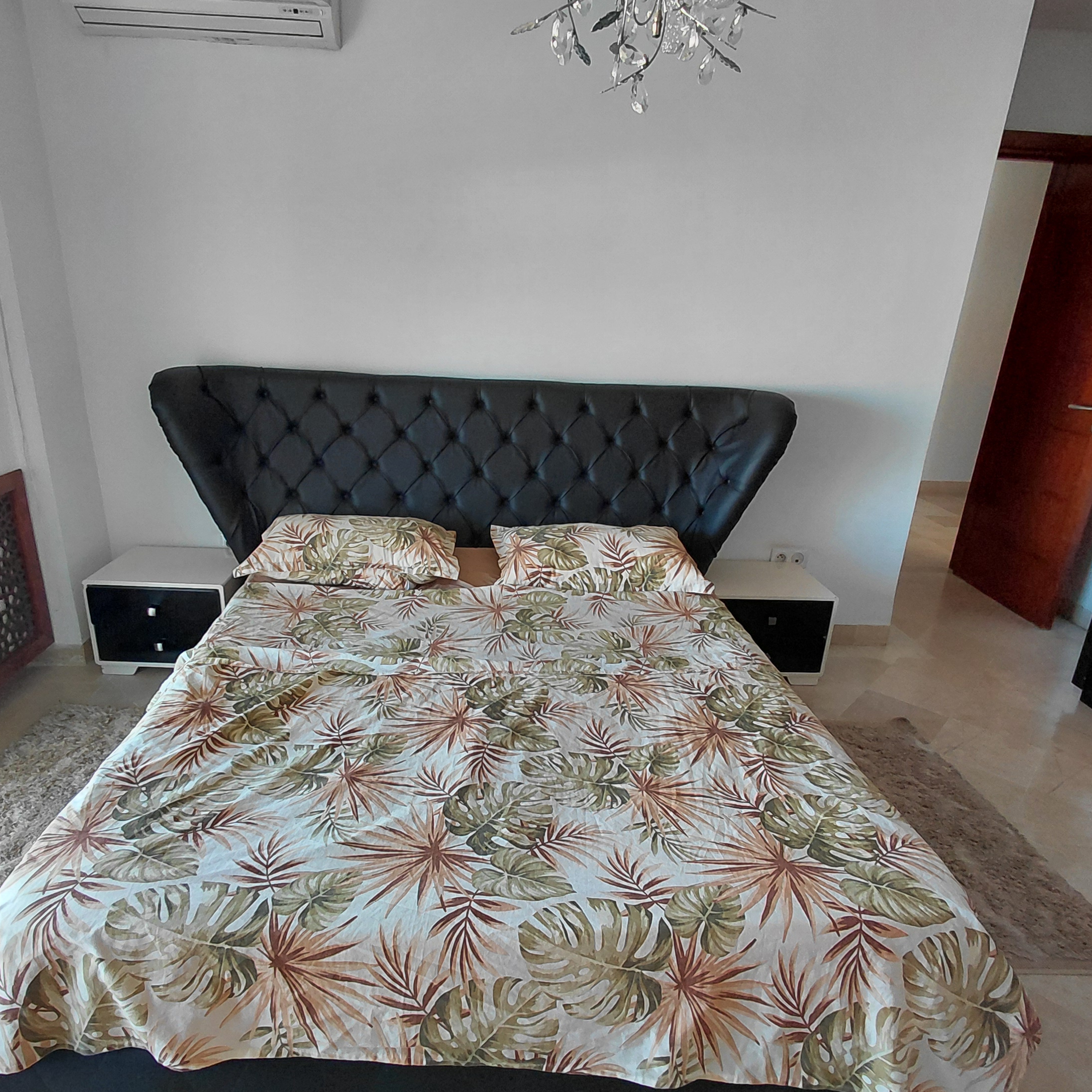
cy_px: 567
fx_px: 749
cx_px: 502
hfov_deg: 72.0
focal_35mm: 21
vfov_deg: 72.1
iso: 80
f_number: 2.2
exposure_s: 1/50
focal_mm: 1.64
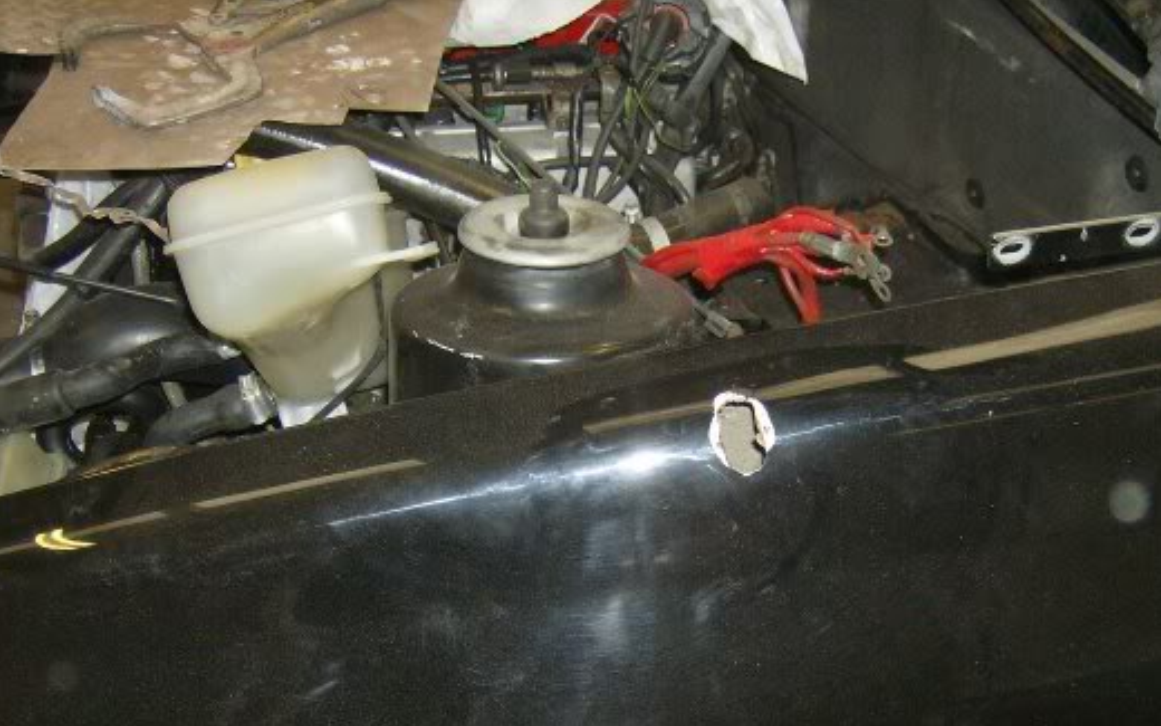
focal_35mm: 47
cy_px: 518
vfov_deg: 27.2
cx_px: 654
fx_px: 1487
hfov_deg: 42.6
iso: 200
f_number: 2.8
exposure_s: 1/60
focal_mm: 6
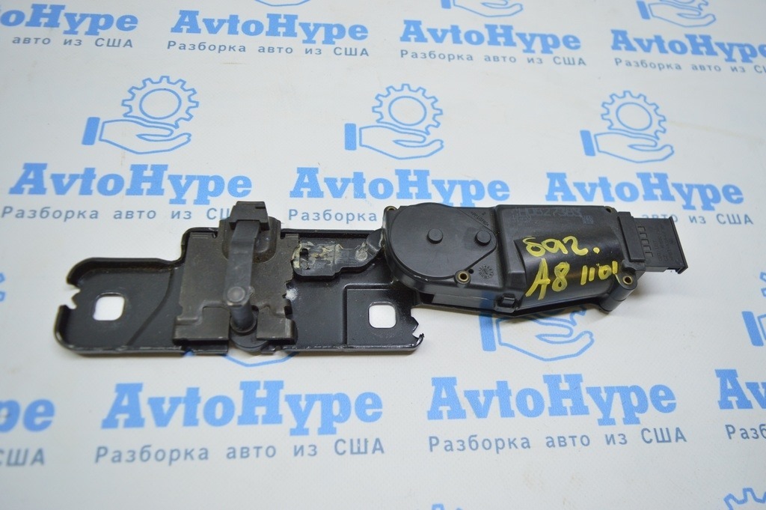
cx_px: 383
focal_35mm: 27
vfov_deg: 47.9
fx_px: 574
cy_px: 255
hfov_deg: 67.4
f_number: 3.5
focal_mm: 18
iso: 400
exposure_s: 1/80
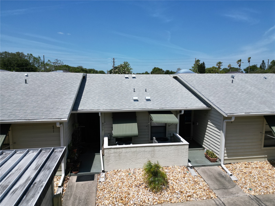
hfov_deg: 71.6
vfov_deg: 56.8
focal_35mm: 24
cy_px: 103
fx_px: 191
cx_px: 138
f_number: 1.7
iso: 120
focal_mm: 6.72
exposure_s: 1/4000
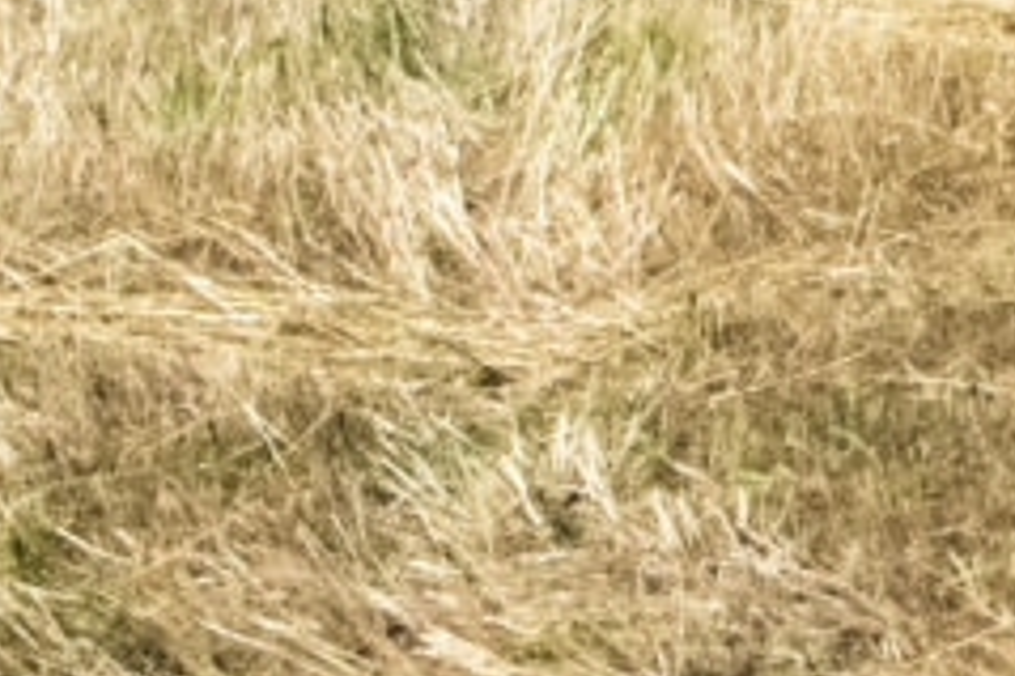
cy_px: -234
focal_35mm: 181
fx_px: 5100
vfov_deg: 7.5
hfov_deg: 10.9
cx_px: 1627
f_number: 14
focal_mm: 24
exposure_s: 1/4000
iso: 1600
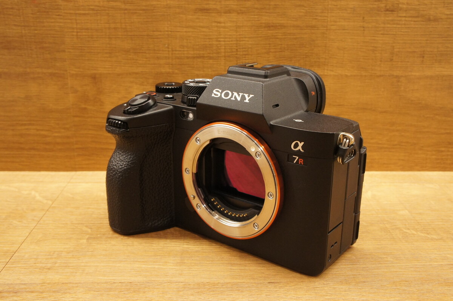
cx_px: 226
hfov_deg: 51.3
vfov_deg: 35.4
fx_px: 471
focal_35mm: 38
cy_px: 150
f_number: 11
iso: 1600
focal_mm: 25
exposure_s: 1/30
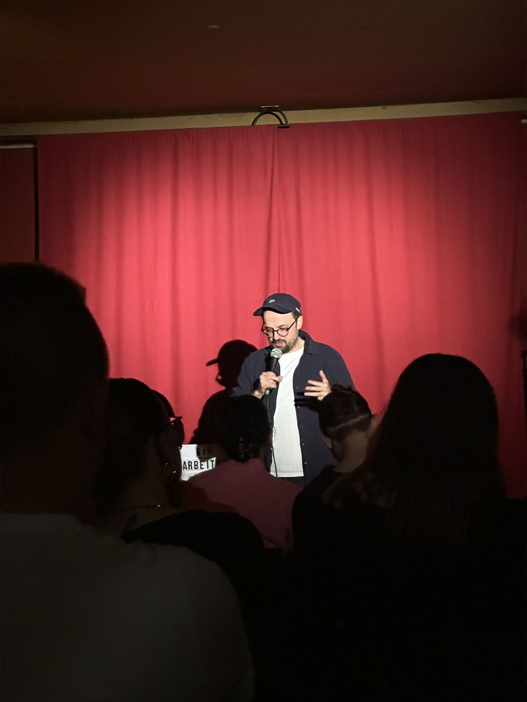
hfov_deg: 19.1
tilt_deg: +3.3
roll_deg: +0.2
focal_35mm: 77
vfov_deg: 25.3
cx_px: 264
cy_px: 351
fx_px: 1563
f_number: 2.8
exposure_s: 1/34
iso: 1250
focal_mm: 9
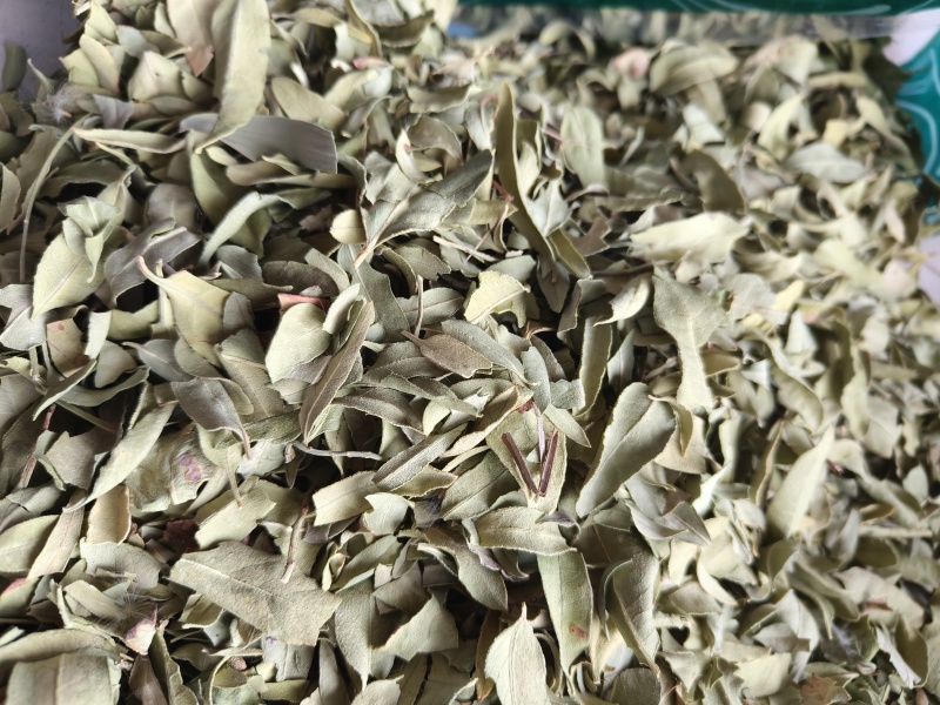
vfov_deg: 56.8
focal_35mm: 24
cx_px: 470
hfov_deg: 71.6
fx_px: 652
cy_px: 352
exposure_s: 1/100
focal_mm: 5.59
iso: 160
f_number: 1.8
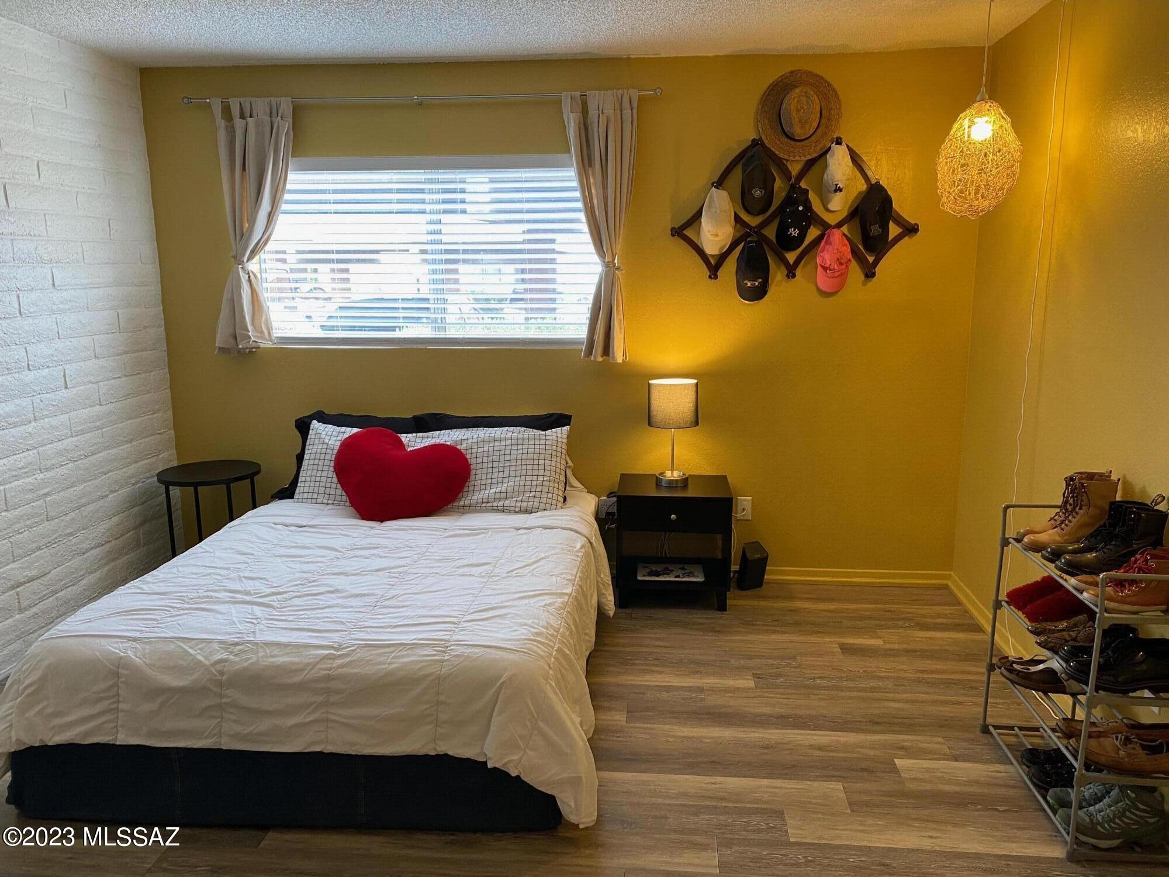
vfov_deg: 53.1
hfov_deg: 67.3
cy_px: 438
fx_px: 878
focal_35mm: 26
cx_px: 584
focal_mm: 4.25
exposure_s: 1/60
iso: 80
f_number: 1.8
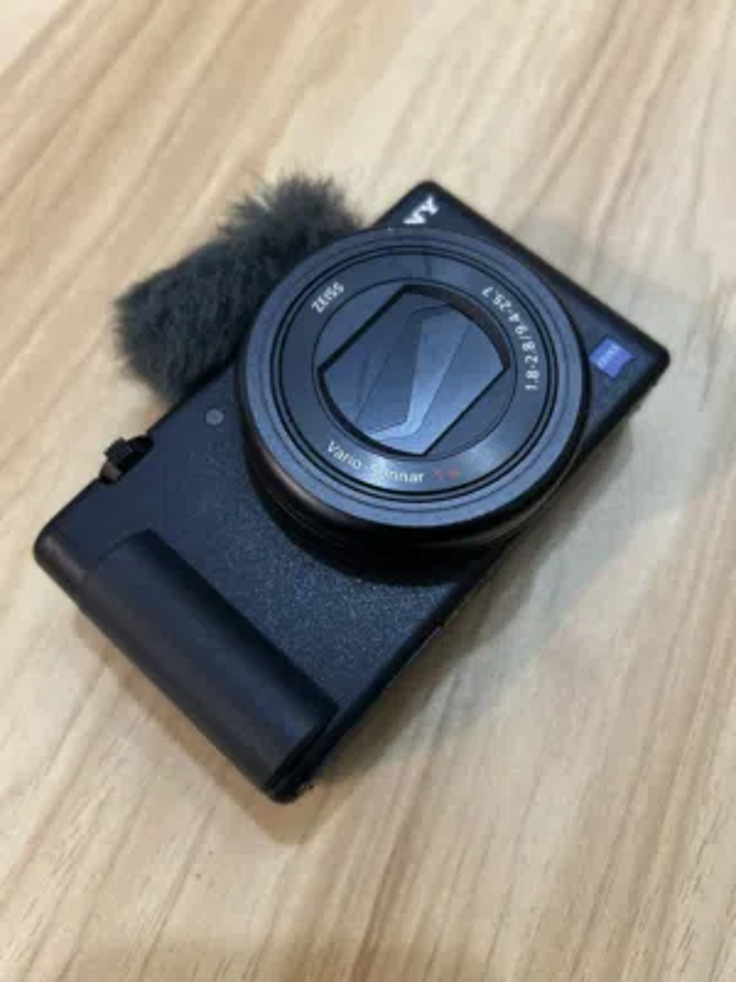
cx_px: 368
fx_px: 737
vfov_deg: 67.3
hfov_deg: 53.1
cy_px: 491
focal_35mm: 26
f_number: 1.5
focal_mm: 5.7
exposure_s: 1/33
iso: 640
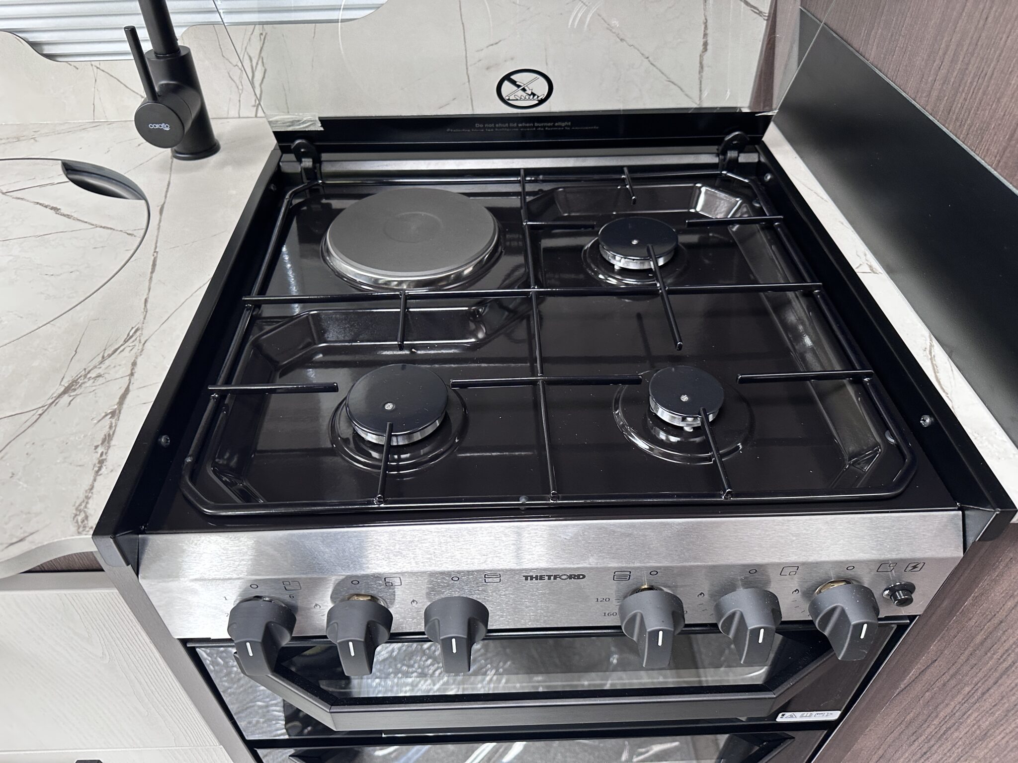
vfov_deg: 56.8
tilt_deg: -40.6
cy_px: 382
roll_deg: +2.1
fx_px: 706
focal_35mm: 24
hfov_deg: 71.6
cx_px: 509
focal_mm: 6.86
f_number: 1.78
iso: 250
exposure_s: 1/67
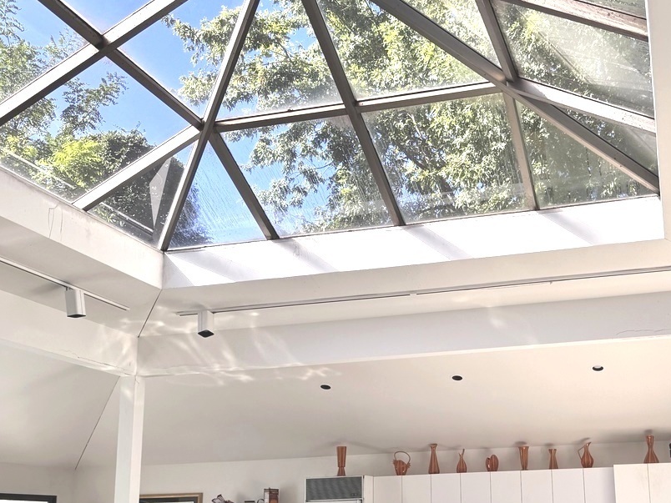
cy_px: 357
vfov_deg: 33.1
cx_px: 467
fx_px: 834
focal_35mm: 43
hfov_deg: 43.0
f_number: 1.78
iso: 80
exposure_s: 1/938
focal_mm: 6.76
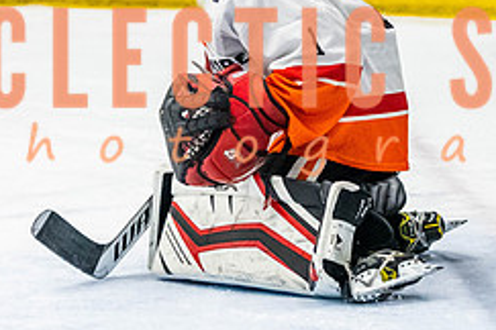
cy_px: -8
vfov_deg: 3.8
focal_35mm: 364
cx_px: 209
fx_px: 5015
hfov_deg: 5.7
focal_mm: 90
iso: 2500
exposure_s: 1/640
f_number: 2.8
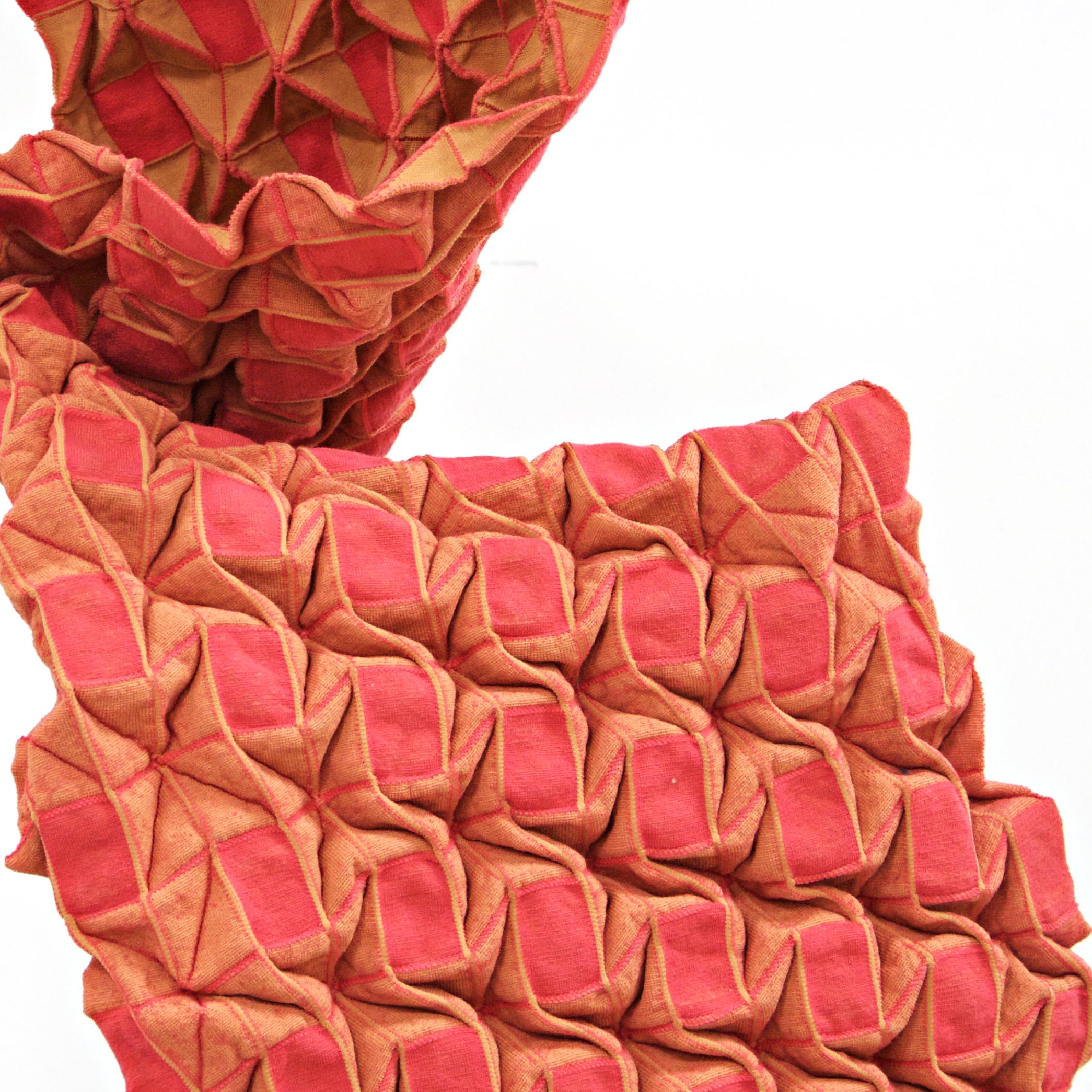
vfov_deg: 13.8
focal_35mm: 126
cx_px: 359
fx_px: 4497
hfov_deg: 13.8
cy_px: 355
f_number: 5.6
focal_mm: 42
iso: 800
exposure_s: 1/10
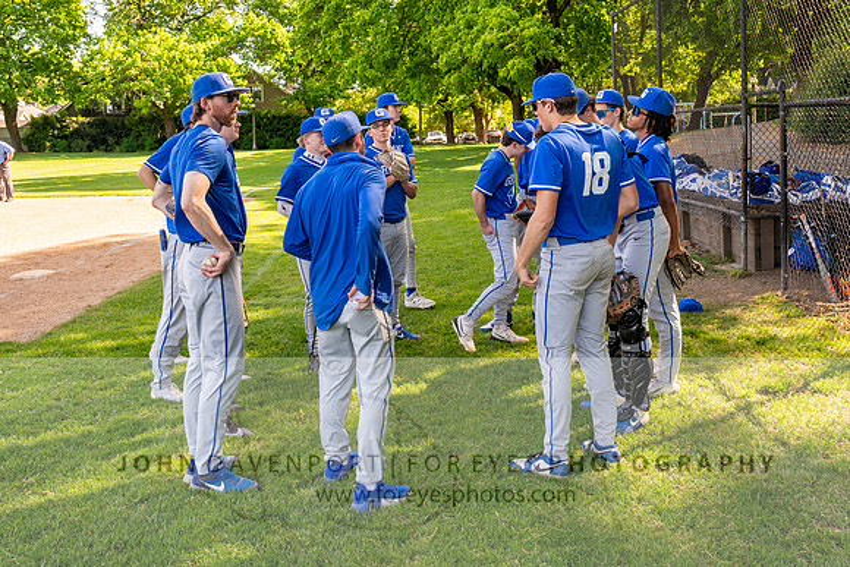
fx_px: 872
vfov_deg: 35.4
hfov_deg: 52.0
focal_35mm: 37
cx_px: 441
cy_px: 157
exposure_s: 1/200
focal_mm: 25.5
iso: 280
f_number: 6.3
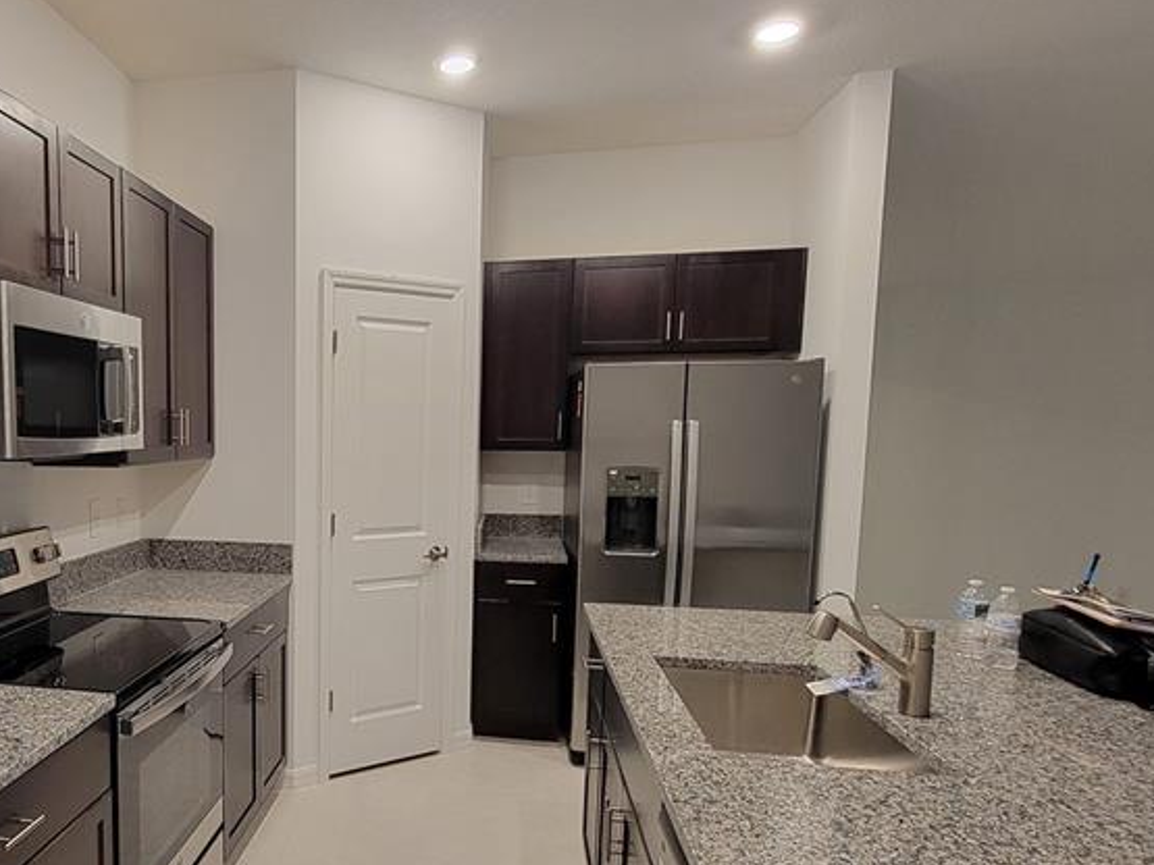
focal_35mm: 24
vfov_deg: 56.4
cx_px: 283
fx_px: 800
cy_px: 520
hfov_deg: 66.9
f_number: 2.2
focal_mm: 2.2
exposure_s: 1/60
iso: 320
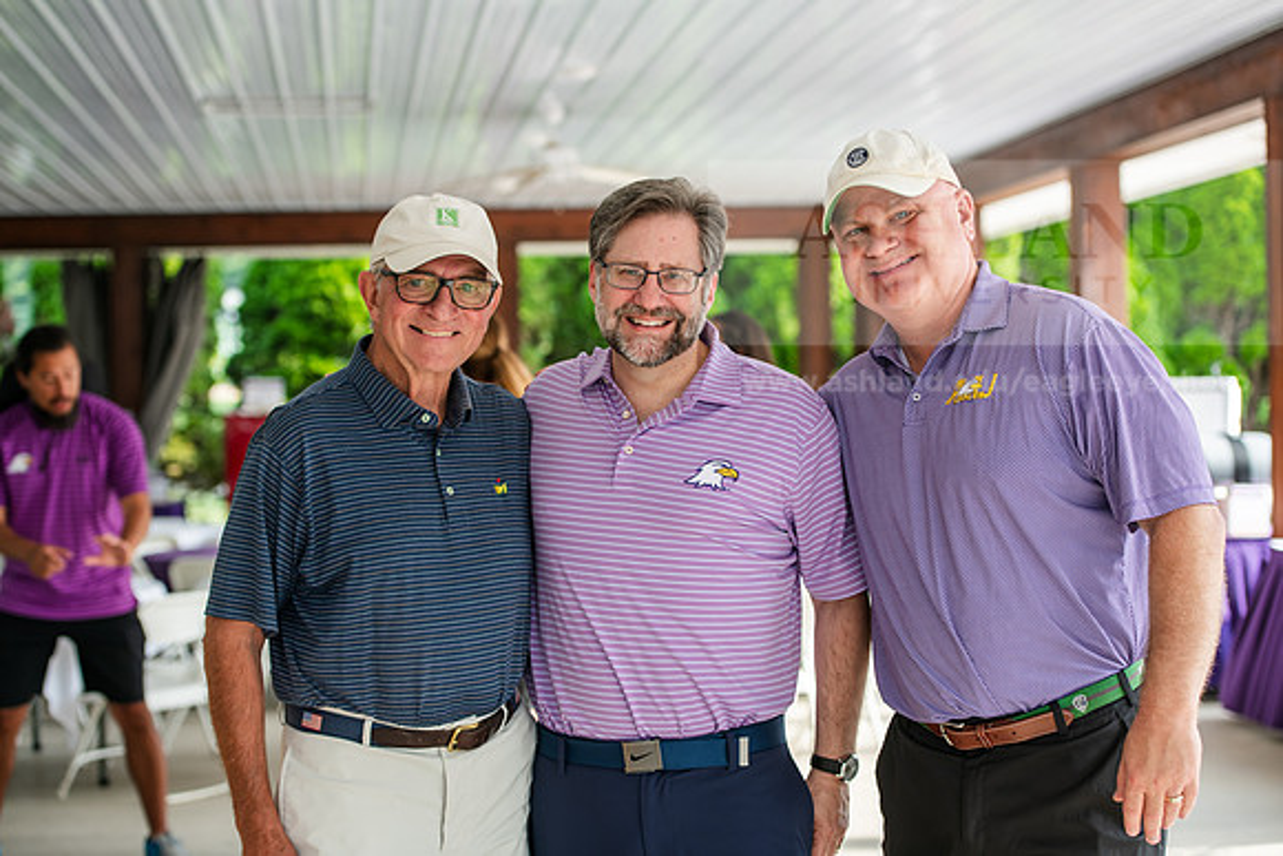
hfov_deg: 28.8
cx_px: 642
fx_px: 2495
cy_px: 428
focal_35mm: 70
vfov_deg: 19.5
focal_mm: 70
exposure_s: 1/250
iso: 125
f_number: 3.5
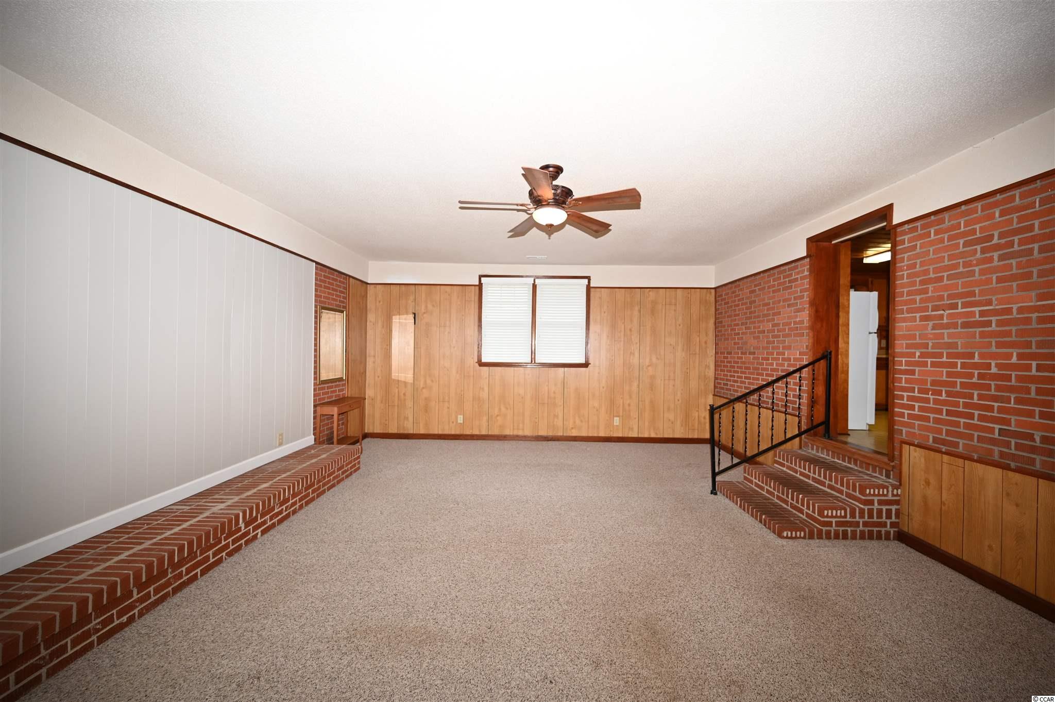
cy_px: 351
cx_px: 528
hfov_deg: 104.3
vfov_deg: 81.1
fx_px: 410
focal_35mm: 14
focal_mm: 14
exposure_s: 1/60
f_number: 4
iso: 320
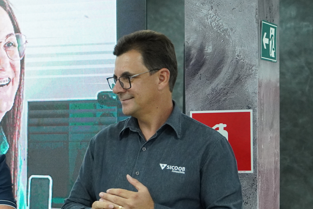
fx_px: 1261
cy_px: 199
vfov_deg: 9.4
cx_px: 11
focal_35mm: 145
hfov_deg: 14.0
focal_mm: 50
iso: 2500
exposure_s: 1/160
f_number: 4
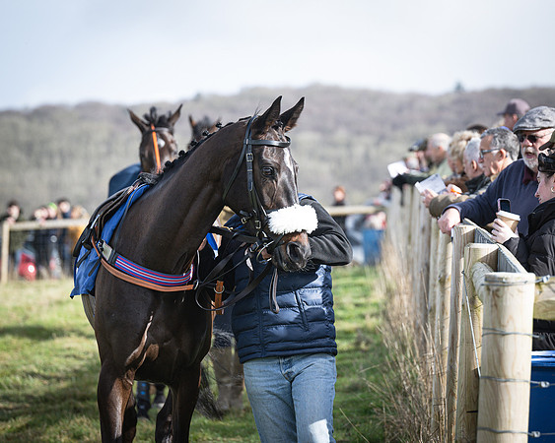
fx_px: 2677
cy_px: 212
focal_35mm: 163
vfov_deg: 9.5
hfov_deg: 11.8
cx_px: 347
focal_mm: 93
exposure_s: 1/1250
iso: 160
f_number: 2.8
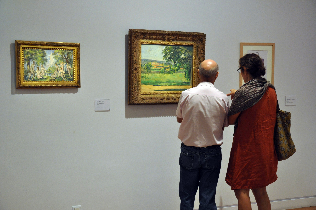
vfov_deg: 21.5
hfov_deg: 31.9
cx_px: 158
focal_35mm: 63
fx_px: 552
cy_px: 105
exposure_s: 1/15
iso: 800
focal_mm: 42
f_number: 4.8
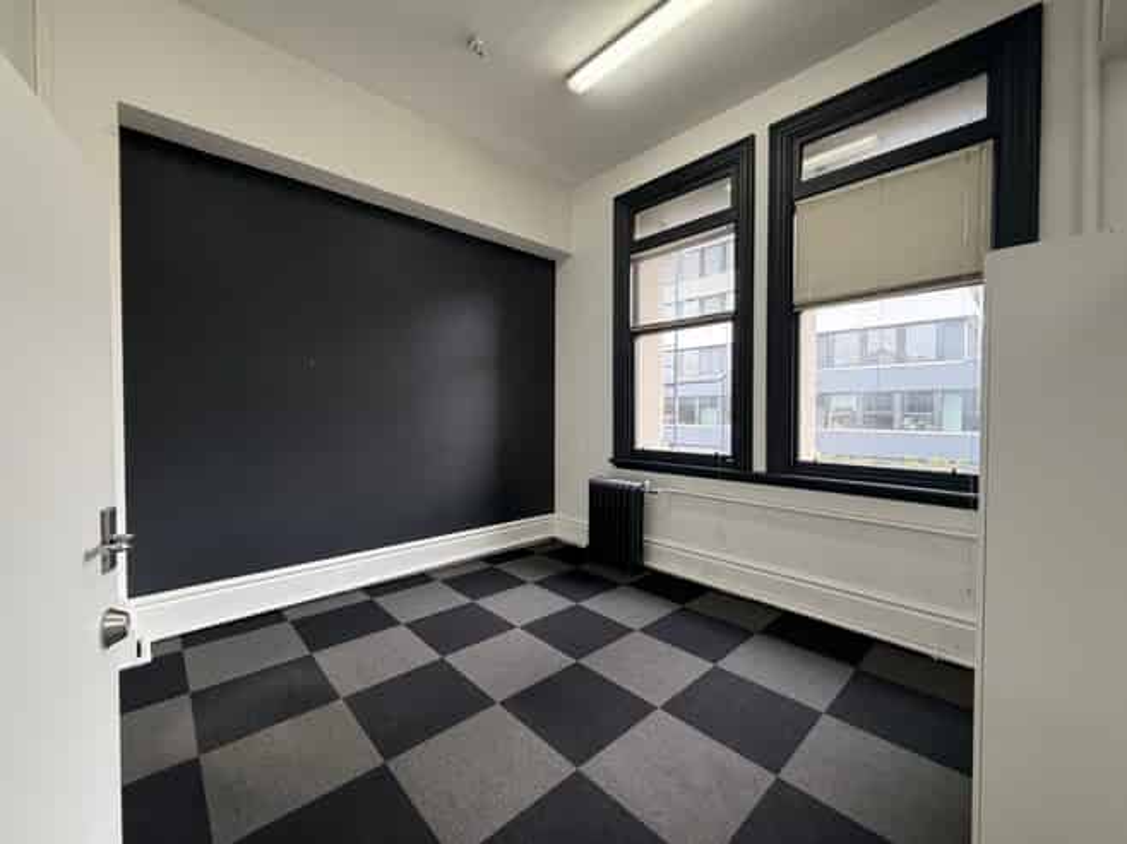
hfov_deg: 102.1
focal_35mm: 14
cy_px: 422
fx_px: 456
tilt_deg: -1.9
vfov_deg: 85.6
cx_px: 564
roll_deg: -0.2
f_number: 2.2
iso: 160
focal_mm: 2.22
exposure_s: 1/50
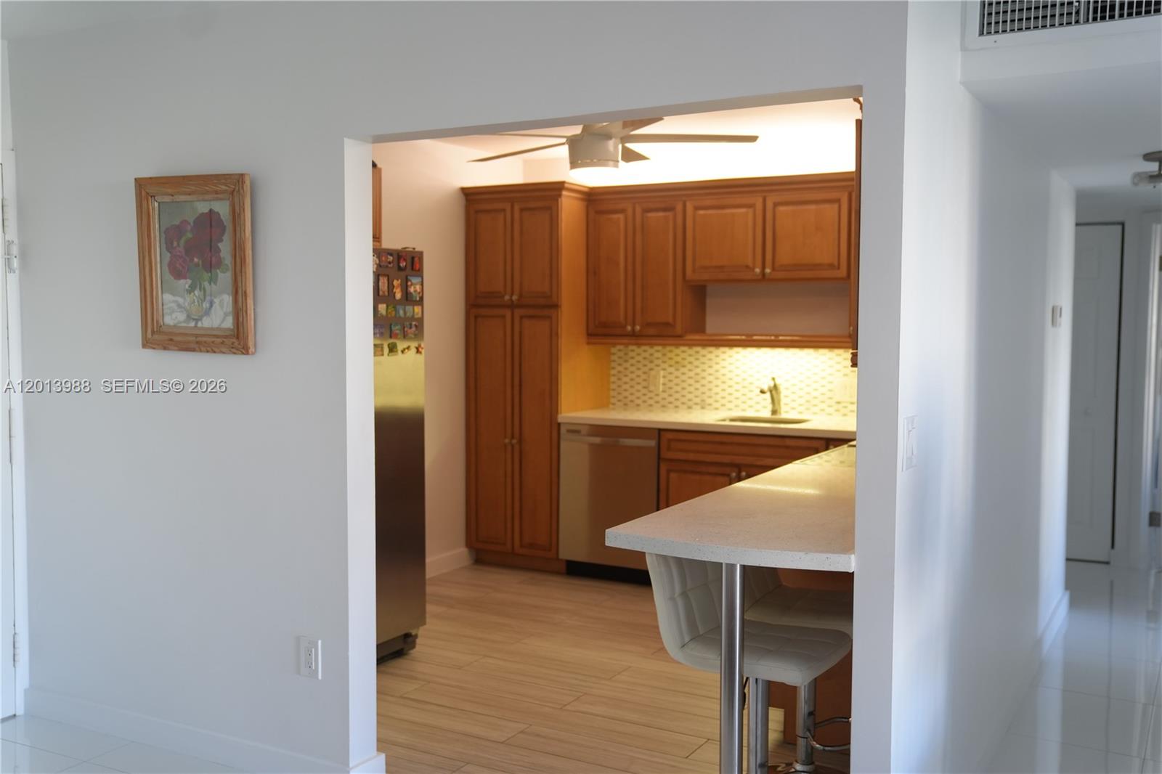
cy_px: 387
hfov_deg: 54.4
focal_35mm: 35
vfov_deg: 37.8
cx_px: 581
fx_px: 1129
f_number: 2.8
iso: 800
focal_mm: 35
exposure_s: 1/100
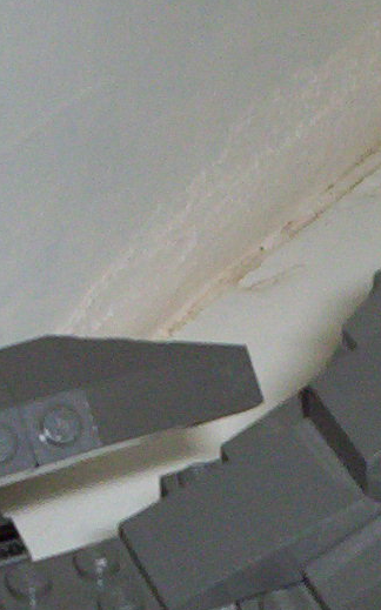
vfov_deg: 16.2
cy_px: 550
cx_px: 449
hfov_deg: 10.2
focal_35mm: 127
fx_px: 2112
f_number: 4.5
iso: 140
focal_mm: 4.99
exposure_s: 1/60
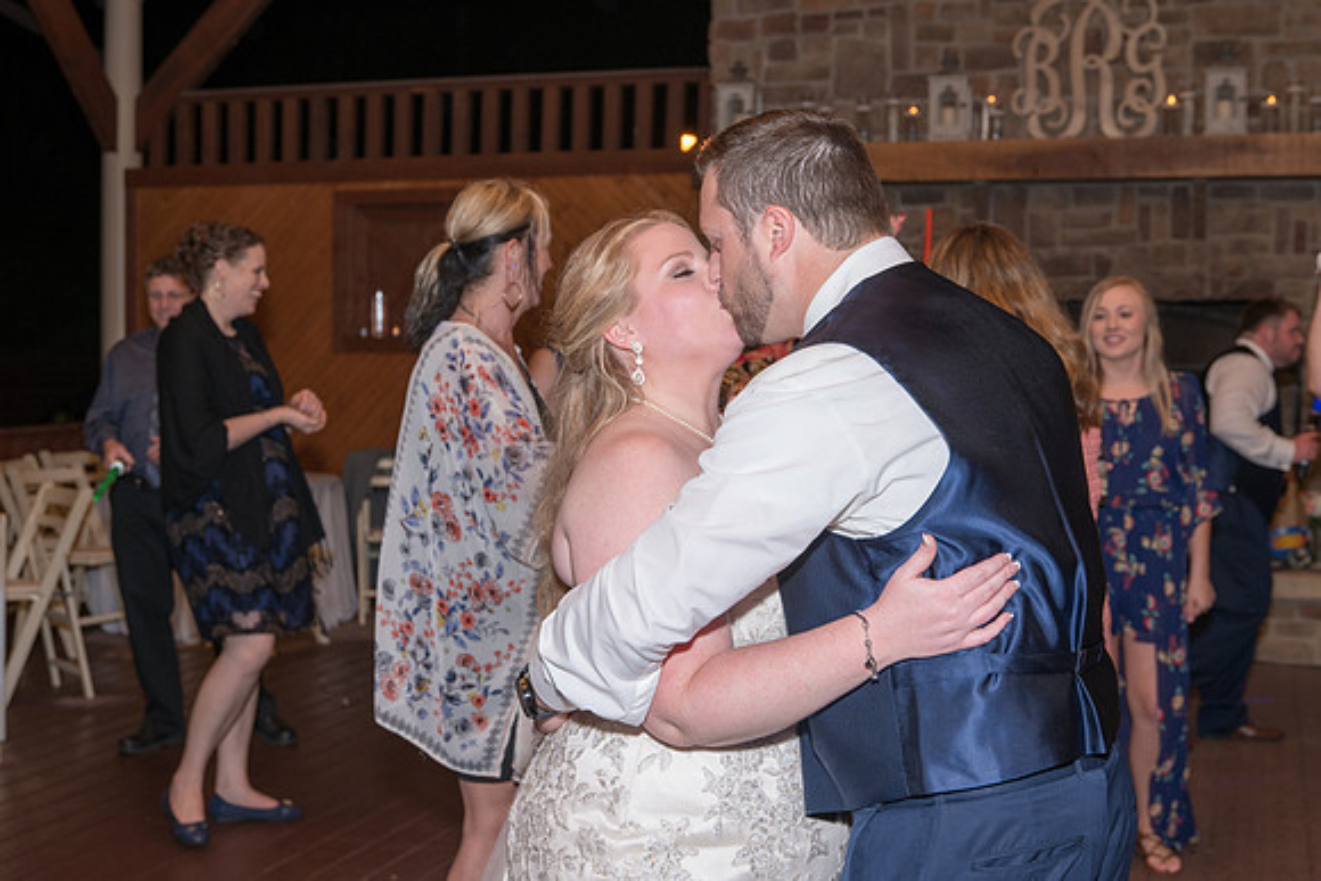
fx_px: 1858
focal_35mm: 51
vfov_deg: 26.7
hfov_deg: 39.1
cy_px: 440
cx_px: 660
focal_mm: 48
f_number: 5
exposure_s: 1/160
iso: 400
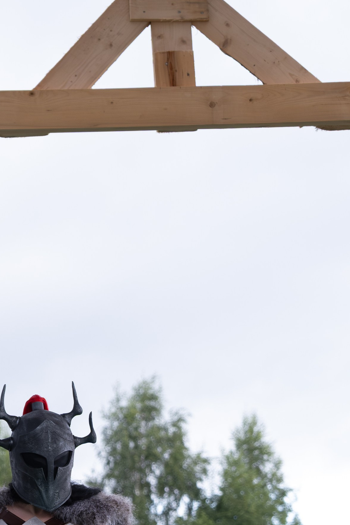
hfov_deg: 7.7
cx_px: 21
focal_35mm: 178
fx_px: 2596
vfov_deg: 11.4
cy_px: 571
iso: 800
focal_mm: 51.6
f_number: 3.6
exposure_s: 1/800
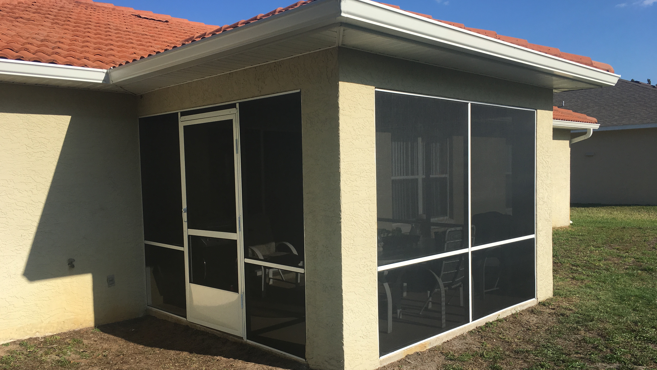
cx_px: 327
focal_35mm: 32
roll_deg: +2.0
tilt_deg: -3.7
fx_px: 557
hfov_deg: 61.0
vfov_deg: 36.6
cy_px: 207
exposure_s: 1/1923
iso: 25
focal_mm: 4.15
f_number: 2.2
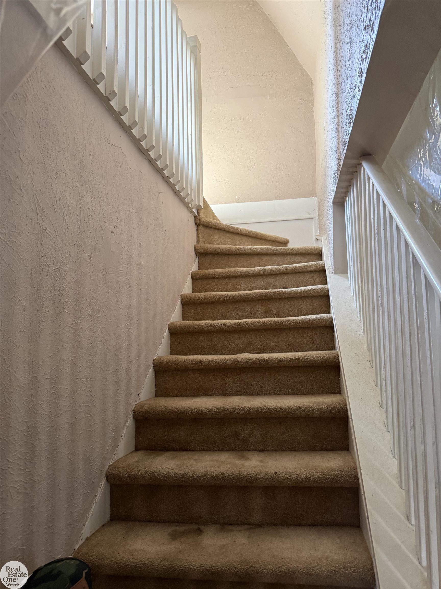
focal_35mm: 24
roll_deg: -0.1
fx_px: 408
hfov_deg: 56.8
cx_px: 220
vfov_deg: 71.6
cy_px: 294
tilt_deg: +8.4
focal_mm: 6.76
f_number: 1.78
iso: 320
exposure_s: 1/60
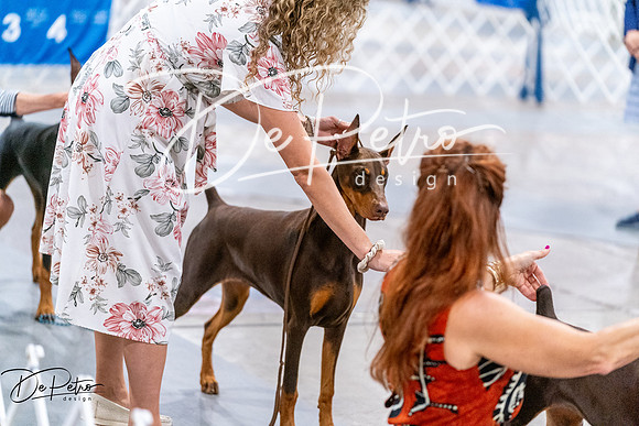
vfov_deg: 10.8
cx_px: 320
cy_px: 213
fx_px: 2255
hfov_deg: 16.1
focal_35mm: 127
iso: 6400
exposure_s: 1/320
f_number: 2.8
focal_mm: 127
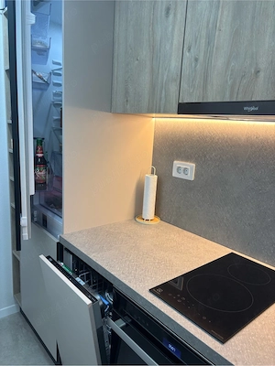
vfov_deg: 67.3
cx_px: 138
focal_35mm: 26
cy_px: 183
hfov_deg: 53.1
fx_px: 275
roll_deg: -3.1
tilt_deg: -13.1
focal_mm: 5.96
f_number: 1.6
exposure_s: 1/100
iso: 80
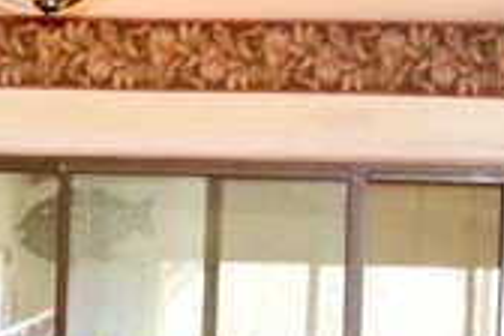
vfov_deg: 7.8
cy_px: 432
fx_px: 2450
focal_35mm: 175
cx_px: 162
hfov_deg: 11.7
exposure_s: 1/60
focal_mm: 18
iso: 2000
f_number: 3.5
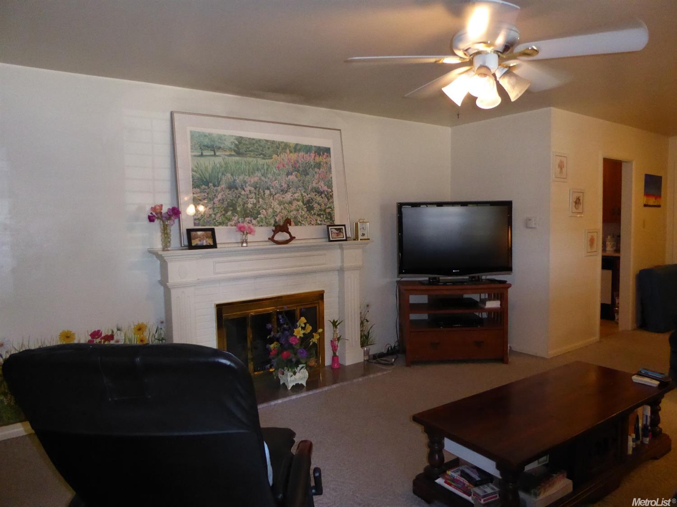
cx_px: 338
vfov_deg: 56.8
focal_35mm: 24
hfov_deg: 71.6
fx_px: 469
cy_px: 254
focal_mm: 4.3
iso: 800
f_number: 3.3
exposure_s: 1/60
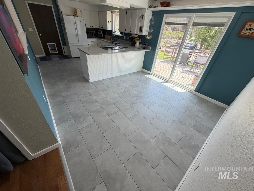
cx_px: 127
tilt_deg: -33.9
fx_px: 103
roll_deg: -5.4
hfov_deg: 102.1
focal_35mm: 14
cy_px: 96
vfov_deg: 85.7
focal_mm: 2.22
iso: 64
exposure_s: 1/121
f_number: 2.2
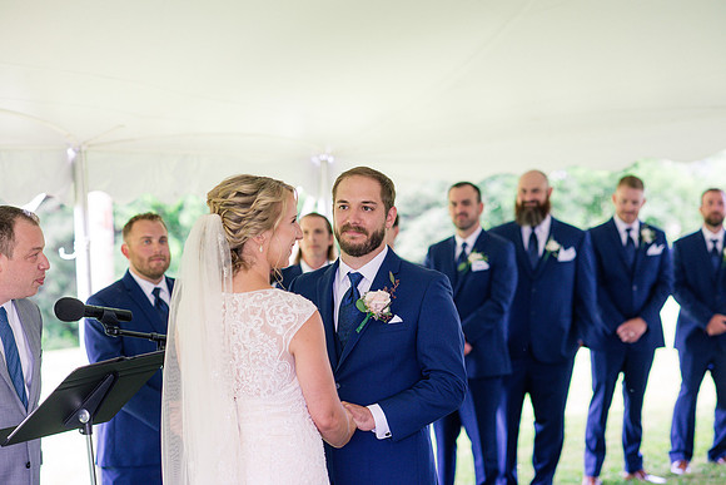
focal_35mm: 85
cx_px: 363
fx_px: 1714
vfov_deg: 16.1
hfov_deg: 23.9
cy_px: 242
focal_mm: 85
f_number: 3.2
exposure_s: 1/250
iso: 500
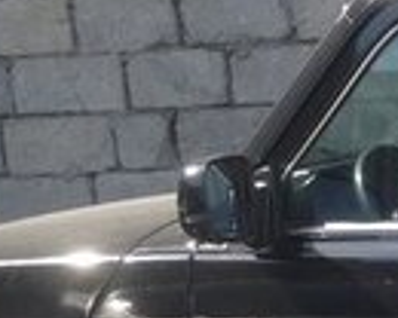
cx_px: 719
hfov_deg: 11.0
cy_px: 356
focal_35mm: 163
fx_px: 1920
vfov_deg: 9.4
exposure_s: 1/480
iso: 50
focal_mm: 4.12
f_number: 2.4
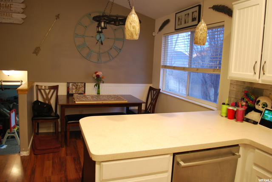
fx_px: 204
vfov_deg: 48.0
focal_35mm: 27
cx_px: 136
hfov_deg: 67.3
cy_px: 91
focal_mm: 18
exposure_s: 1/15
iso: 400
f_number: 3.5
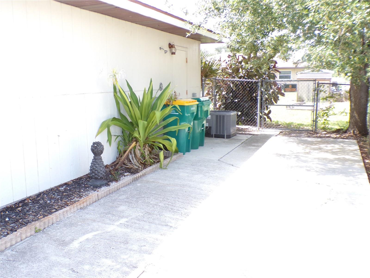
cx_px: 185
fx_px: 342
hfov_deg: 56.8
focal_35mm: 32
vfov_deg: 44.2
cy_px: 139
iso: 200
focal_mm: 5.8
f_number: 3.2
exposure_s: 1/250
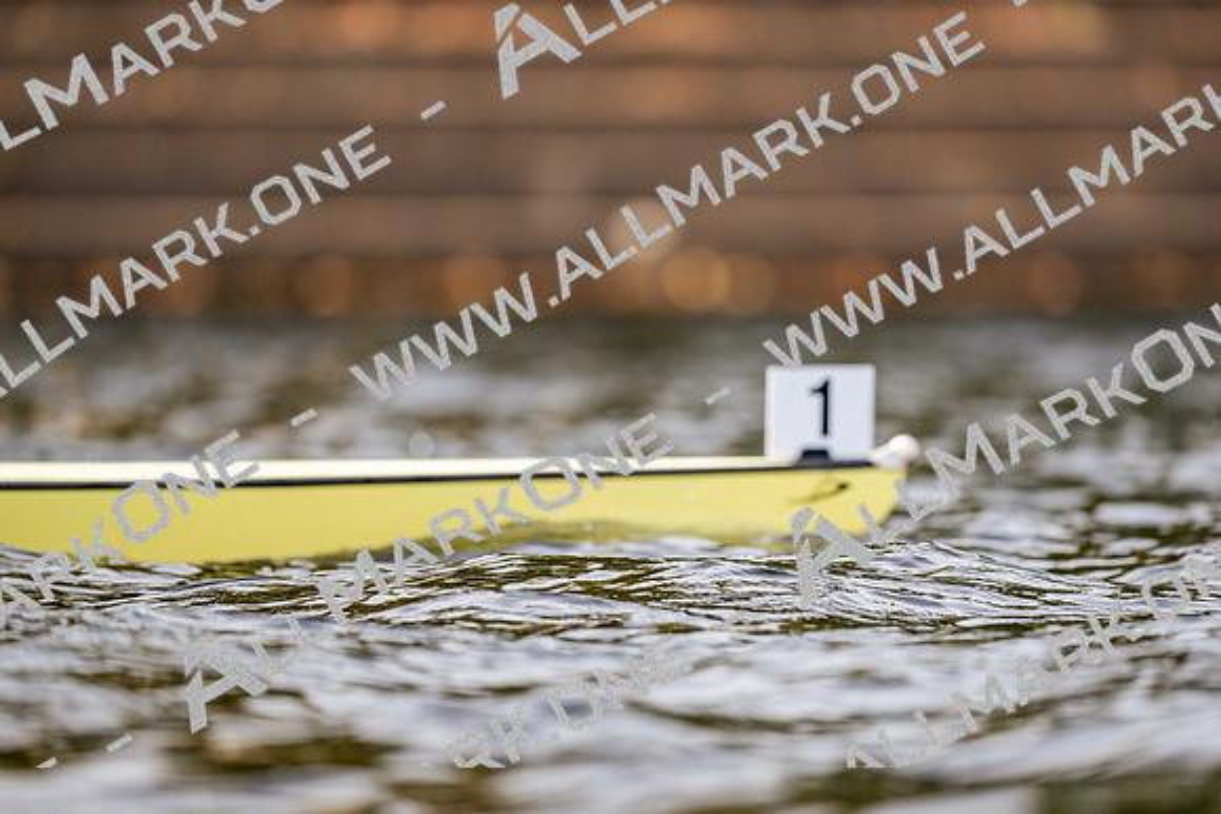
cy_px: 407
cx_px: 610
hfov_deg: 3.4
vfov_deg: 2.3
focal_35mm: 600
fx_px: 20364
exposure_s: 1/2500
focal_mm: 600
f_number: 4
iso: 560
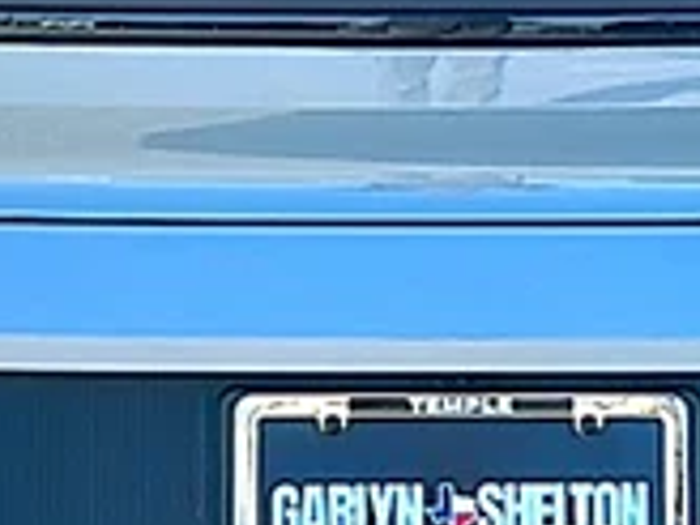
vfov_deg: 9.3
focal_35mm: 158
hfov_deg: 12.5
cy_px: 32
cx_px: 431
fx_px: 3195
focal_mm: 6.86
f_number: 1.78
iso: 80
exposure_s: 1/2075
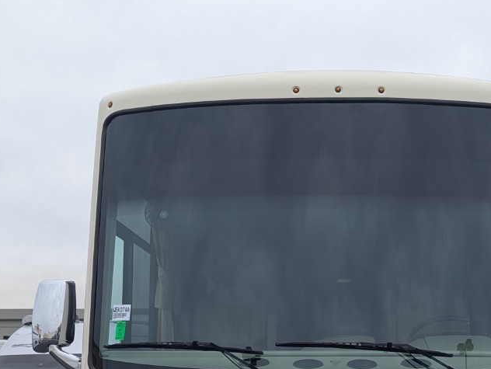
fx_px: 752
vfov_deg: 26.5
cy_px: 343
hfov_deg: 35.8
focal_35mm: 53
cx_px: 331
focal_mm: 6.81
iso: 49
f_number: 1.85
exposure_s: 1/1179
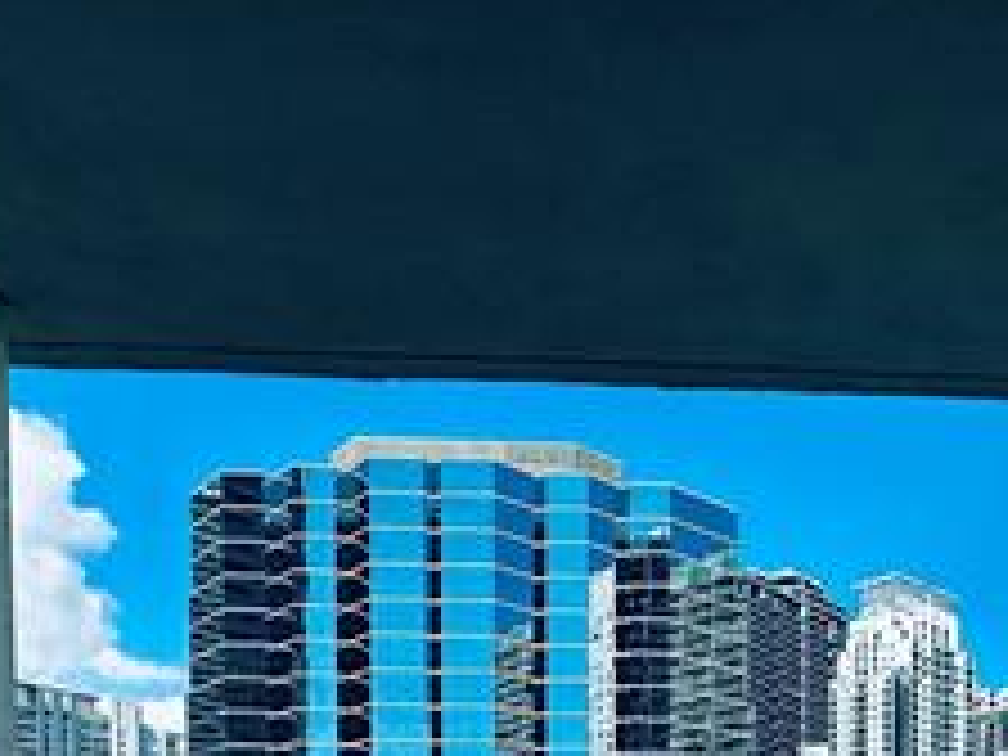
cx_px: 873
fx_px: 1165
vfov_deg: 28.3
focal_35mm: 40
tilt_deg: -2.9
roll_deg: -0.5
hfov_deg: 43.5
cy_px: 1026
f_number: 2.2
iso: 40
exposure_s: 1/1366
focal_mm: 2.22
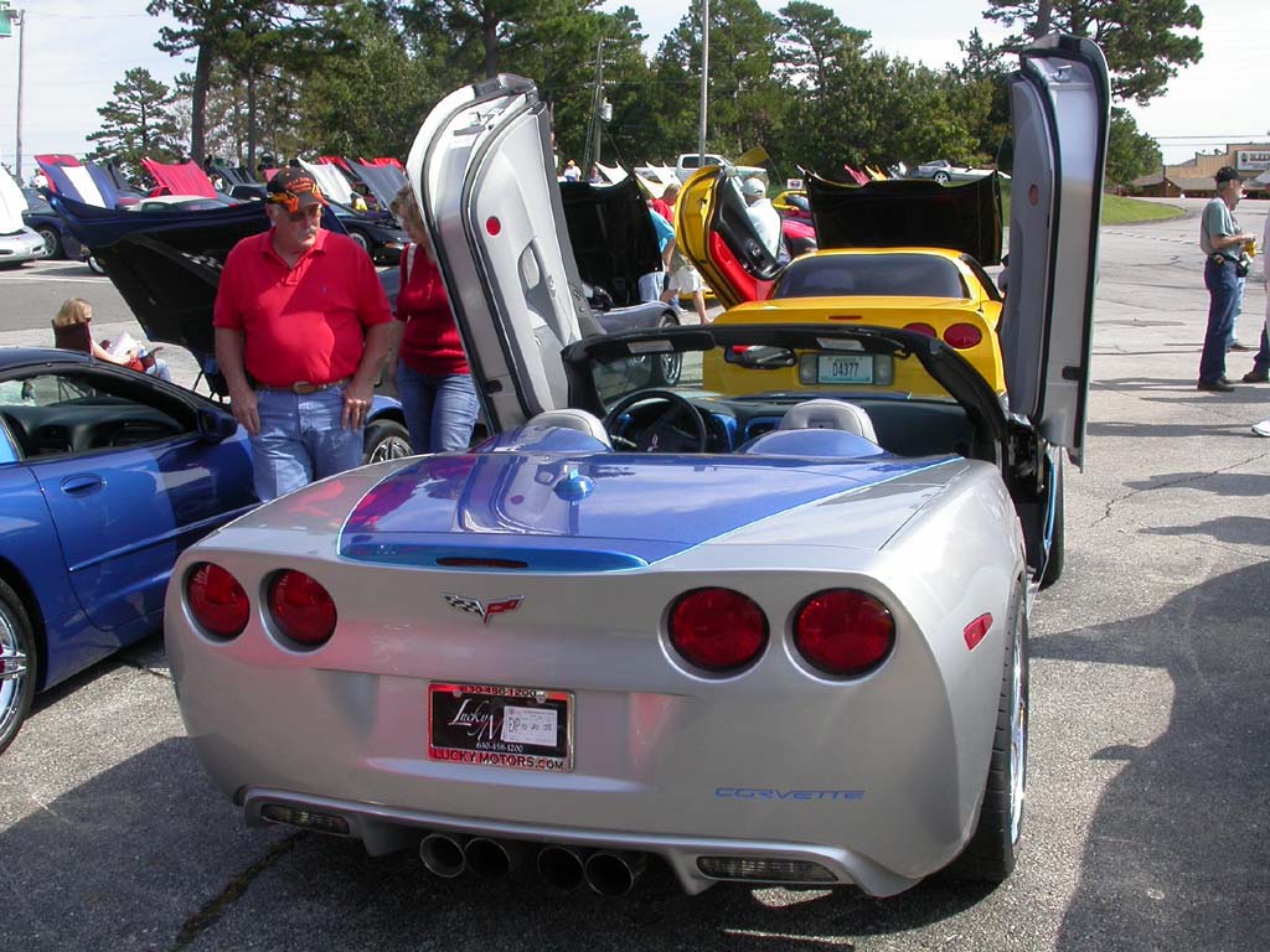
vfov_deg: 37.7
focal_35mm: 38
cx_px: 635
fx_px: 1394
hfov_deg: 49.0
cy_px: 476
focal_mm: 7.85
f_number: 6.7
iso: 100
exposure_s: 1/241
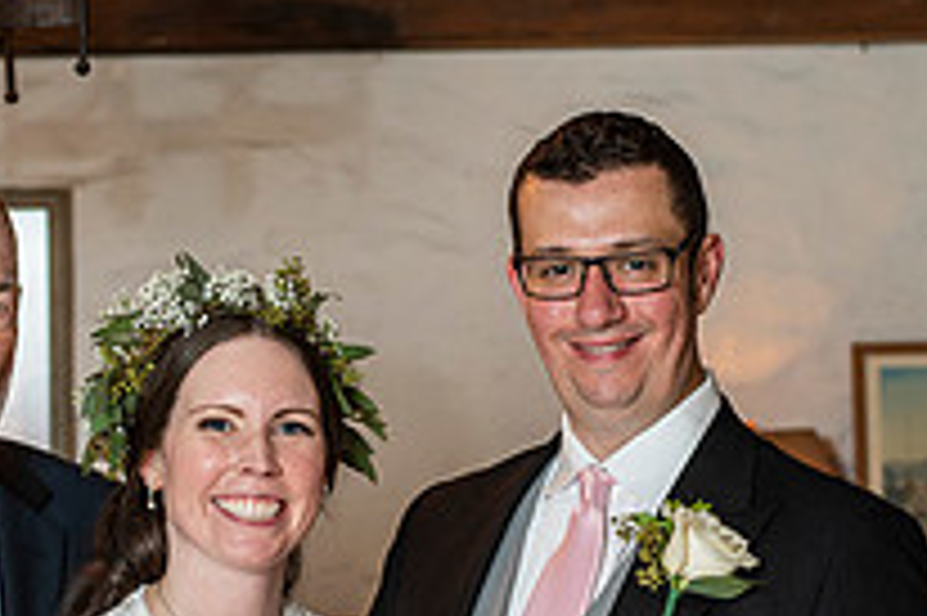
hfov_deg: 14.6
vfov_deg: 9.7
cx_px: 500
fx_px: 3628
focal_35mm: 141
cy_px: 564
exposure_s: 1/80
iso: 400
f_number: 3.2
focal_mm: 50
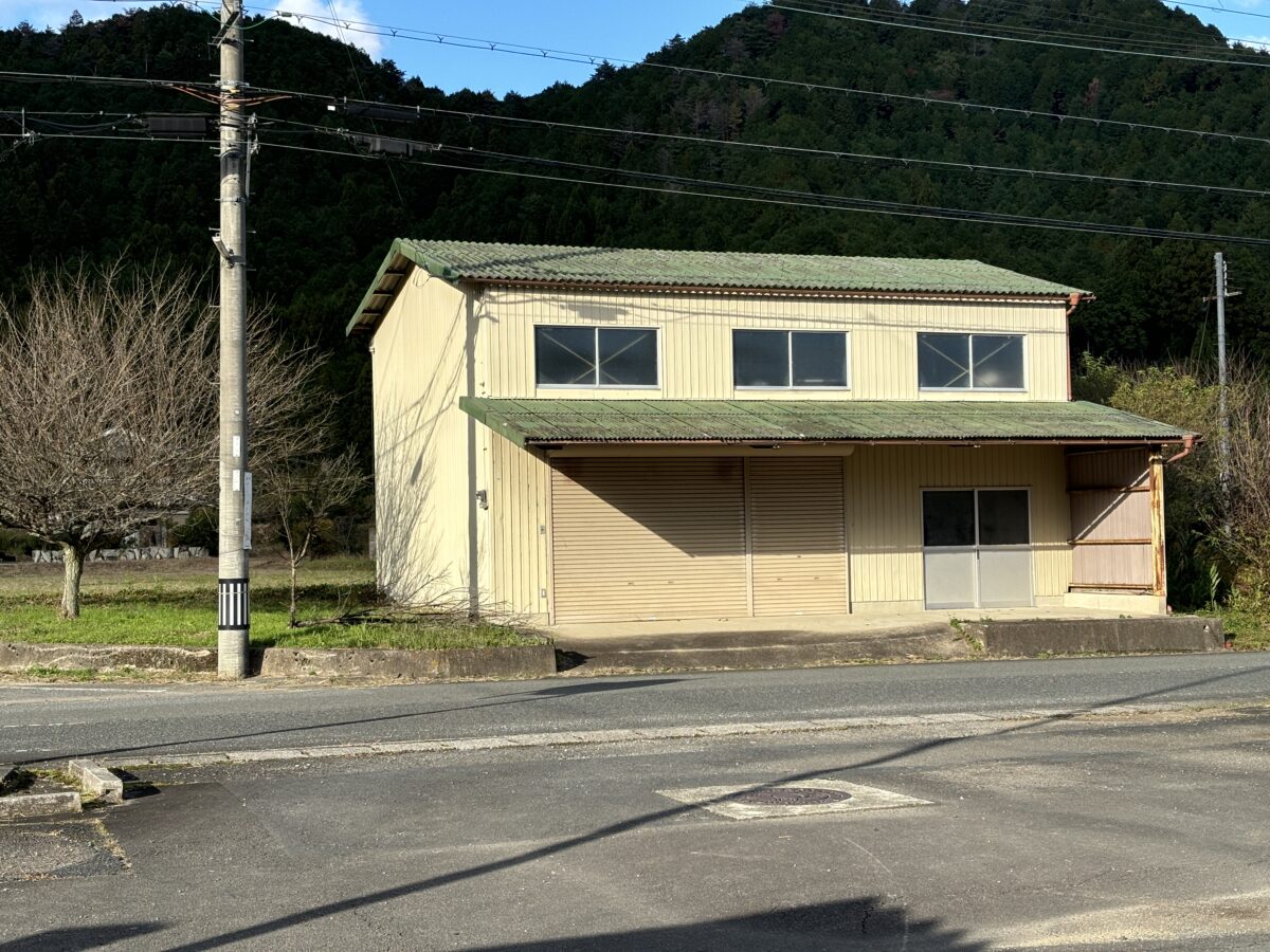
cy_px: 476
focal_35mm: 52
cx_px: 635
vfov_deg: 28.0
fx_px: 1908
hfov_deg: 36.8
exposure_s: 1/1642
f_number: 1.6
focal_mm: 5.96
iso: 32
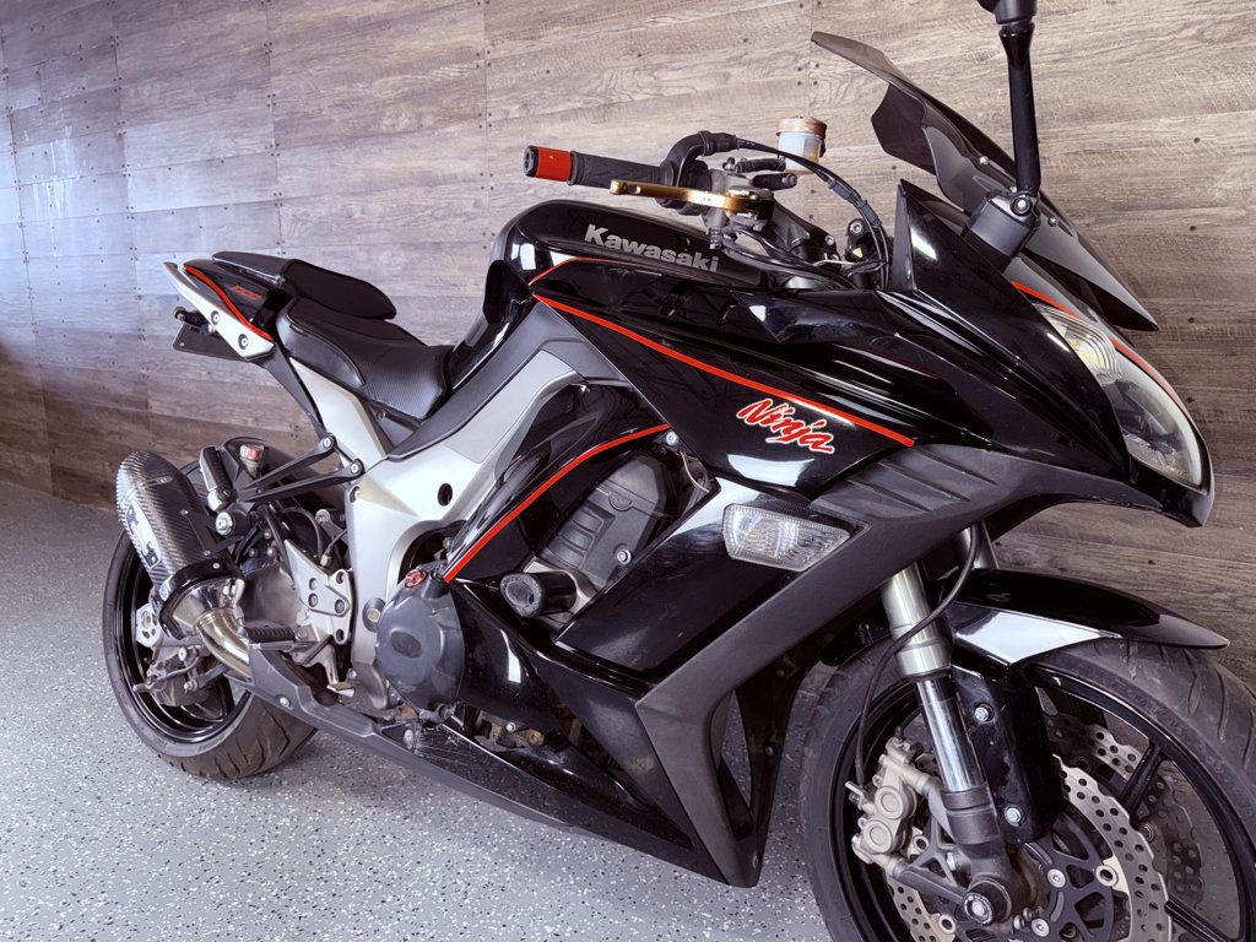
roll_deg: +0.2
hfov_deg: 71.6
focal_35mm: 24
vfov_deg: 56.8
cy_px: 471
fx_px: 871
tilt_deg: -10.9
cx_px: 628
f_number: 1.78
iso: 80
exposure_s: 1/24
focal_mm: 6.76
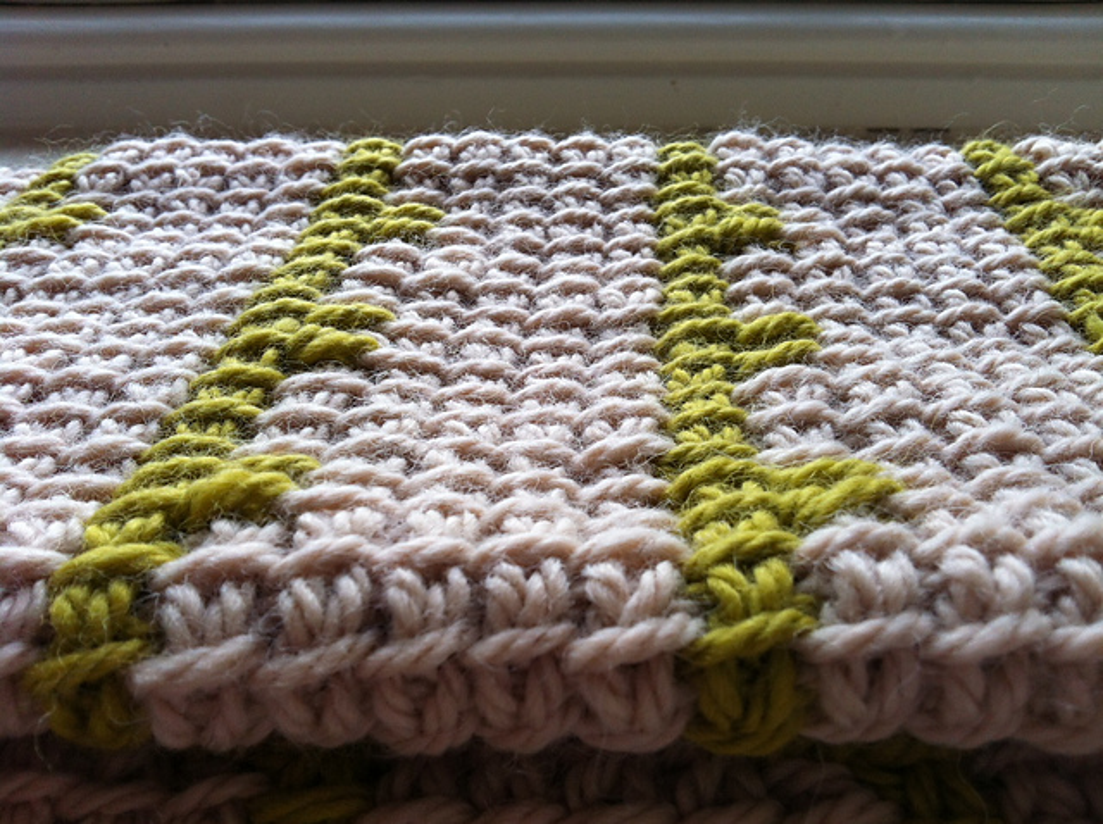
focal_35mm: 35
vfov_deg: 40.6
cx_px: 552
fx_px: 1114
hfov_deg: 52.7
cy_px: 412
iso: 80
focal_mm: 3.85
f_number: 2.8
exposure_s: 1/60
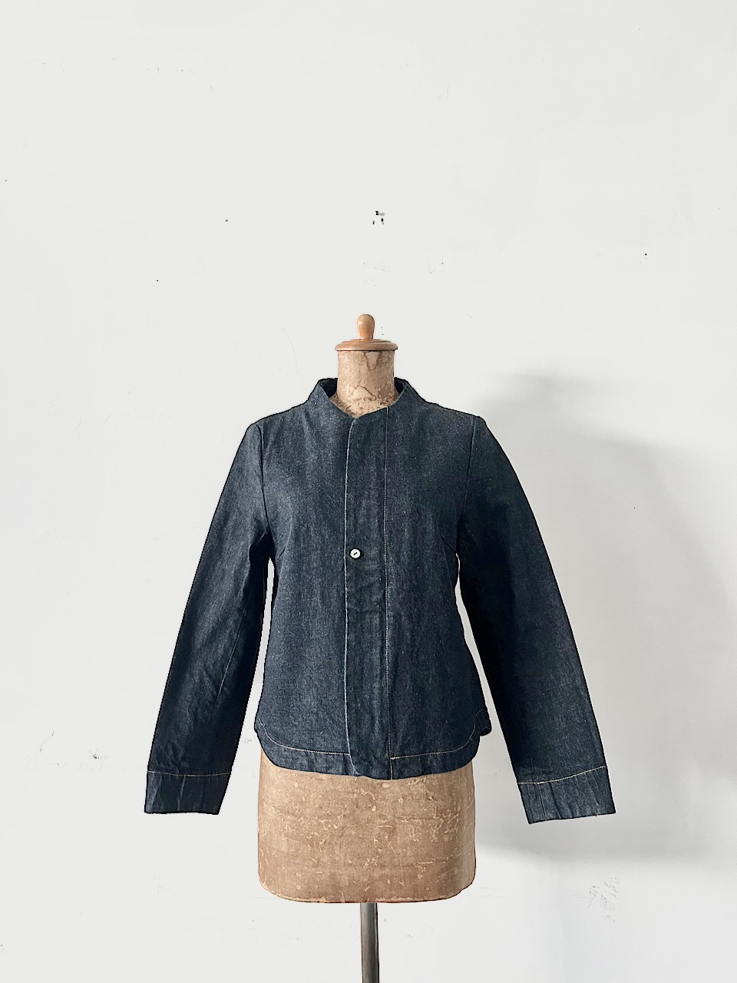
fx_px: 738
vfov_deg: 67.3
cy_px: 492
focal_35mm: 26
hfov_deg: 53.1
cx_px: 368
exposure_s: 1/60
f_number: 1.5
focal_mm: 5.7
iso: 160
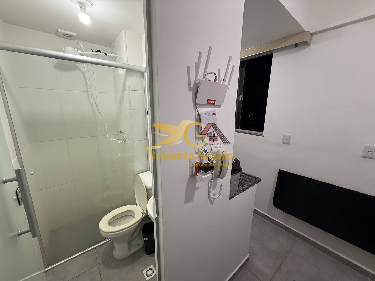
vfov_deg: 85.7
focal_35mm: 14
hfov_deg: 102.1
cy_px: 140
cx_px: 188
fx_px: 152
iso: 200
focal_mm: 2.22
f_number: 2.2
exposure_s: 1/120
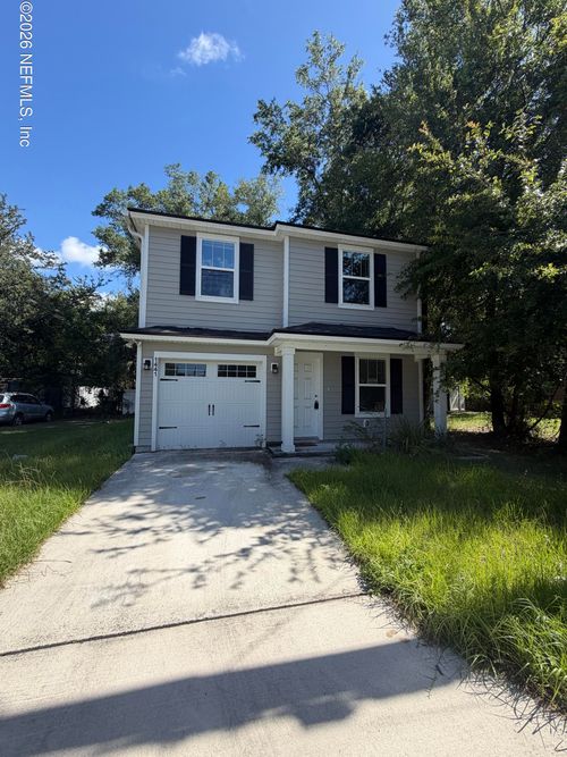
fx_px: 306
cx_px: 284
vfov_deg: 102.1
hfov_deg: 85.7
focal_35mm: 14
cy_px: 378
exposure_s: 1/770
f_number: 2.2
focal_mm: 2.22
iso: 32
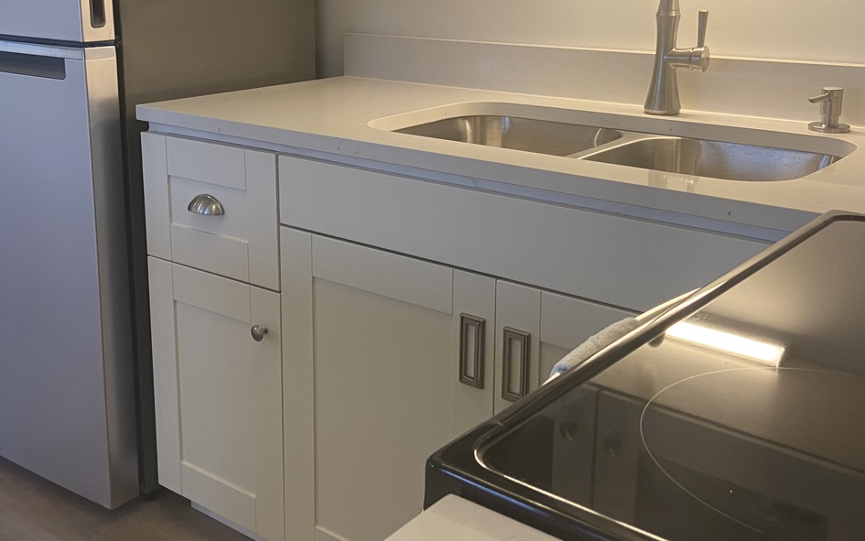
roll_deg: +0.3
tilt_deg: -15.1
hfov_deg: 47.2
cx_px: 402
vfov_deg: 30.4
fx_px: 990
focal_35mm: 42
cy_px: 187
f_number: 1.8
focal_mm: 4.25
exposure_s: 1/60
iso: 80
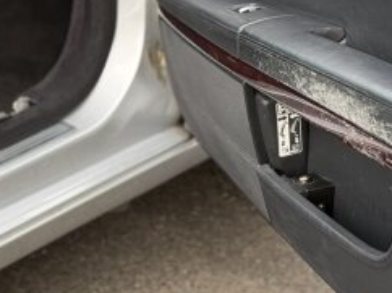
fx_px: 1437
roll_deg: -2.0
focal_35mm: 127
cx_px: 5
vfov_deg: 11.4
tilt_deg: -17.3
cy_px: -50
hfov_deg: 15.3
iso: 125
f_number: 1.78
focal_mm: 6.76
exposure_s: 1/242
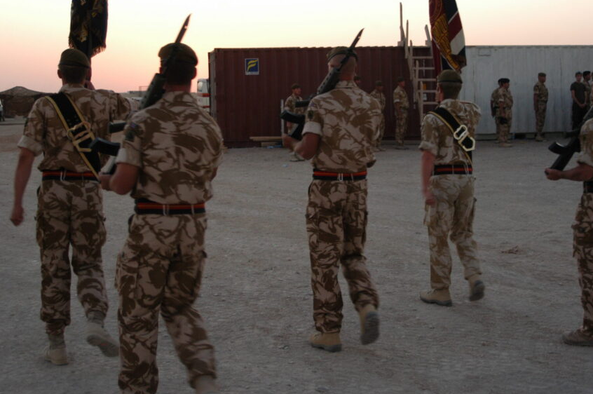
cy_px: 131
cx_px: 331
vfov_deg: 21.9
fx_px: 1015
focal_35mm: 62
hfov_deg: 32.5
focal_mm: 29
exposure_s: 1/90
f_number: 5
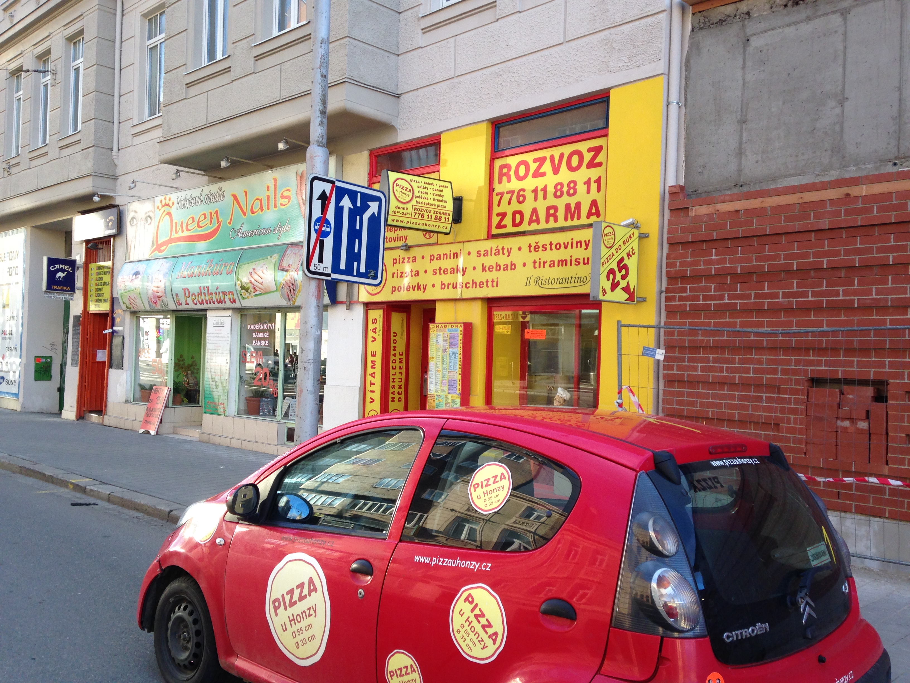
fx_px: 868
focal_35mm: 33
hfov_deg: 55.4
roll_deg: -2.6
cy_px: 342
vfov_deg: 42.9
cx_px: 455
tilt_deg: +0.7
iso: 64
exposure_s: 1/120
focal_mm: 4.12
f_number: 2.4
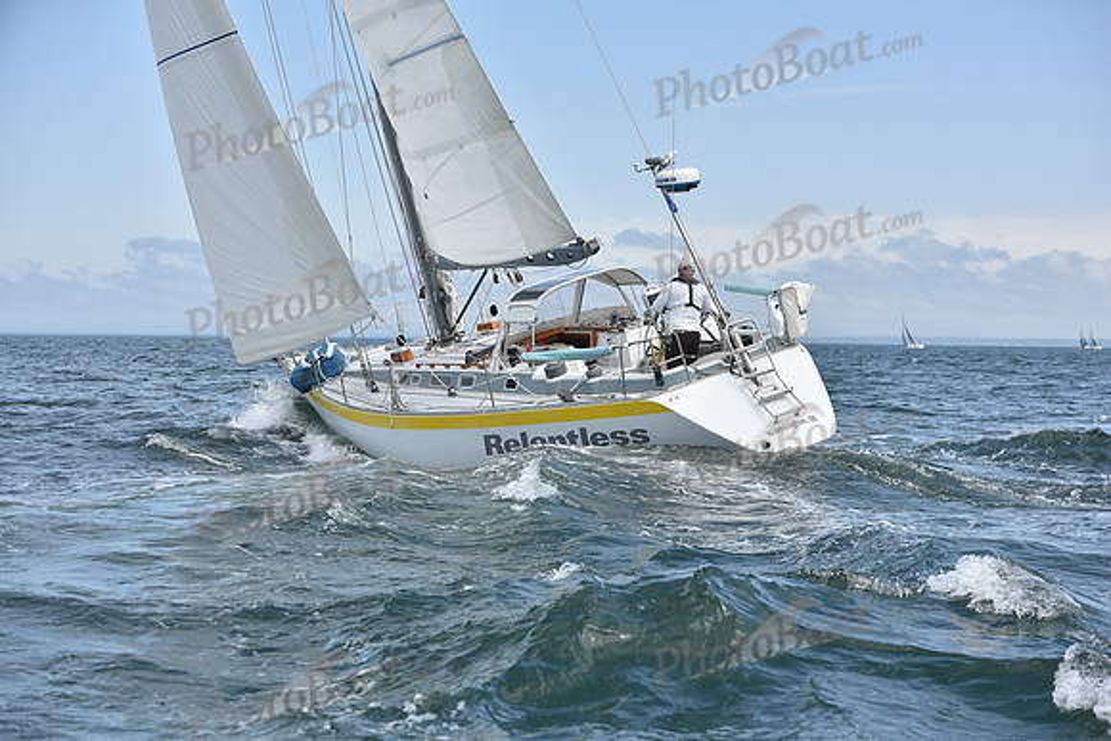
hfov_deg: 28.8
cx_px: 556
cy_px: 370
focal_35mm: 70
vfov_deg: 19.5
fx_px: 2161
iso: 200
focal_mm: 70
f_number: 6.3
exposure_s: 1/1250
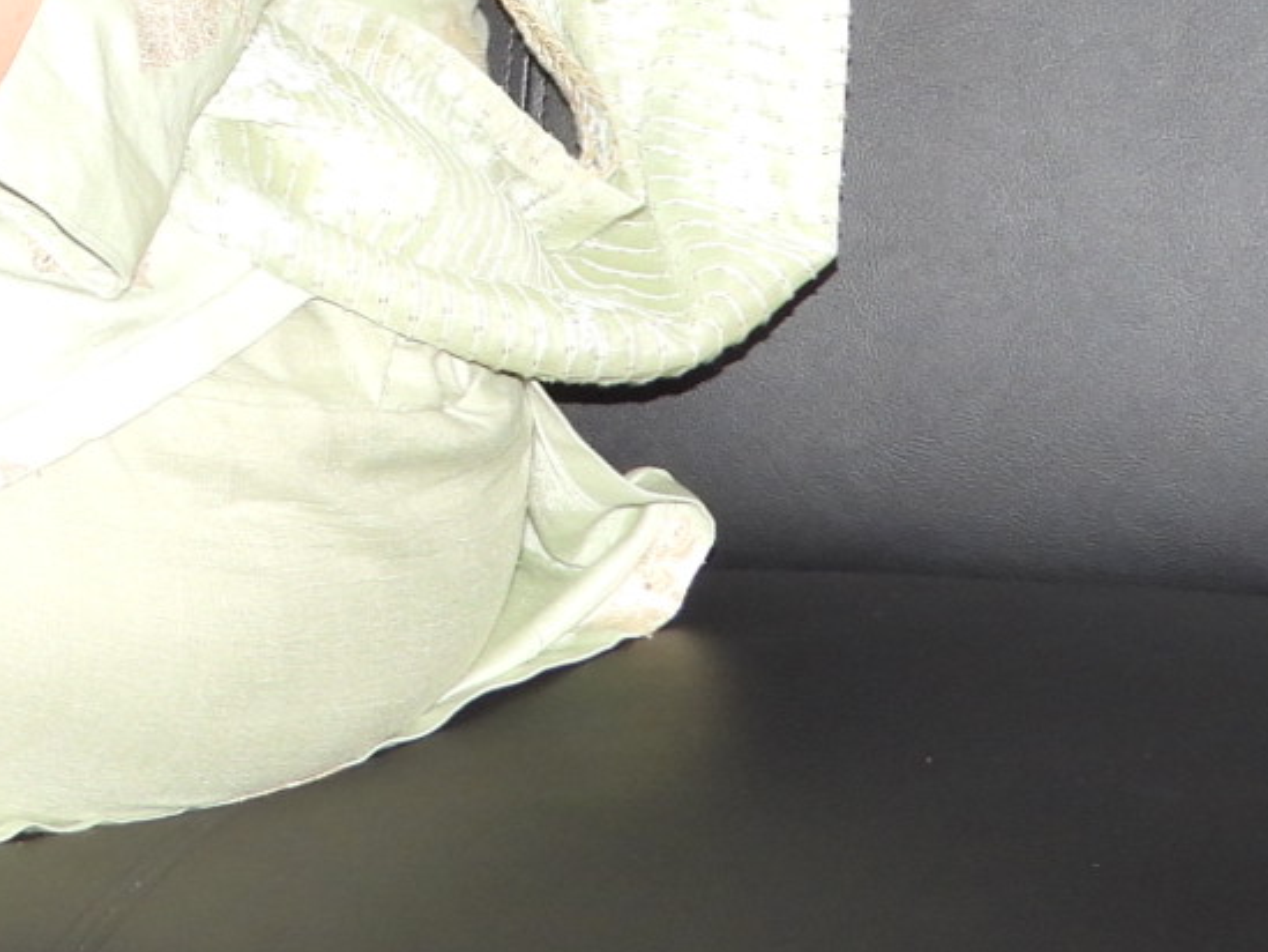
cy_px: -626
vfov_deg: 7.0
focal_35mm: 207
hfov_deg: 9.5
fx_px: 7584
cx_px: -120
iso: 200
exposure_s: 1/30
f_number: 3.2
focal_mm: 9
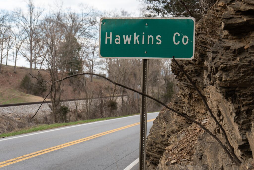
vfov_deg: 19.5
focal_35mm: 70
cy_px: 85
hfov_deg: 28.8
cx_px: 127
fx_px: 494
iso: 100
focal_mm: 70
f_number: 6.3
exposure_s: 1/100
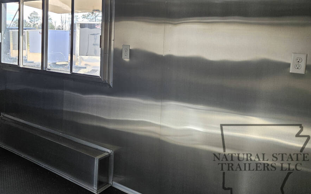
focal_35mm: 33
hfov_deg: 56.9
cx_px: 104
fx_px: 280
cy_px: 48
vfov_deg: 37.4
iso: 64
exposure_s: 1/180
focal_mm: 5.4
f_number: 1.8
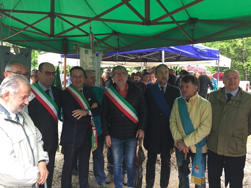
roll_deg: -1.5
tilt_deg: -6.1
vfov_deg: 48.2
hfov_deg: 61.7
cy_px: 94
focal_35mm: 29
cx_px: 126
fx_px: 210
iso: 64
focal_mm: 4.15
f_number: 2.2
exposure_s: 1/33
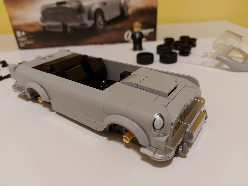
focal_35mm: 24
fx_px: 172
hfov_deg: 71.6
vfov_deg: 56.8
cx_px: 124
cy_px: 93
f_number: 1.8
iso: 250
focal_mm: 5.23
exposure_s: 1/33
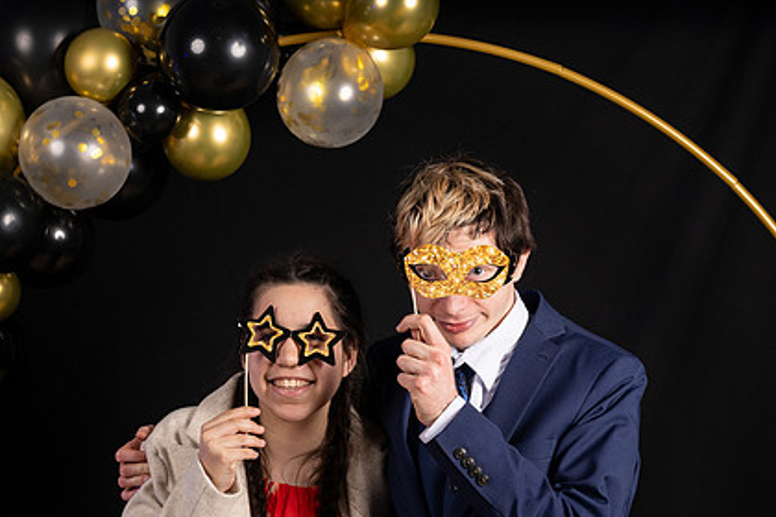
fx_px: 1487
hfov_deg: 29.1
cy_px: 355
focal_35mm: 69
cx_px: 294
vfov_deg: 19.7
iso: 320
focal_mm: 50
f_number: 4.5
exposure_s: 1/250
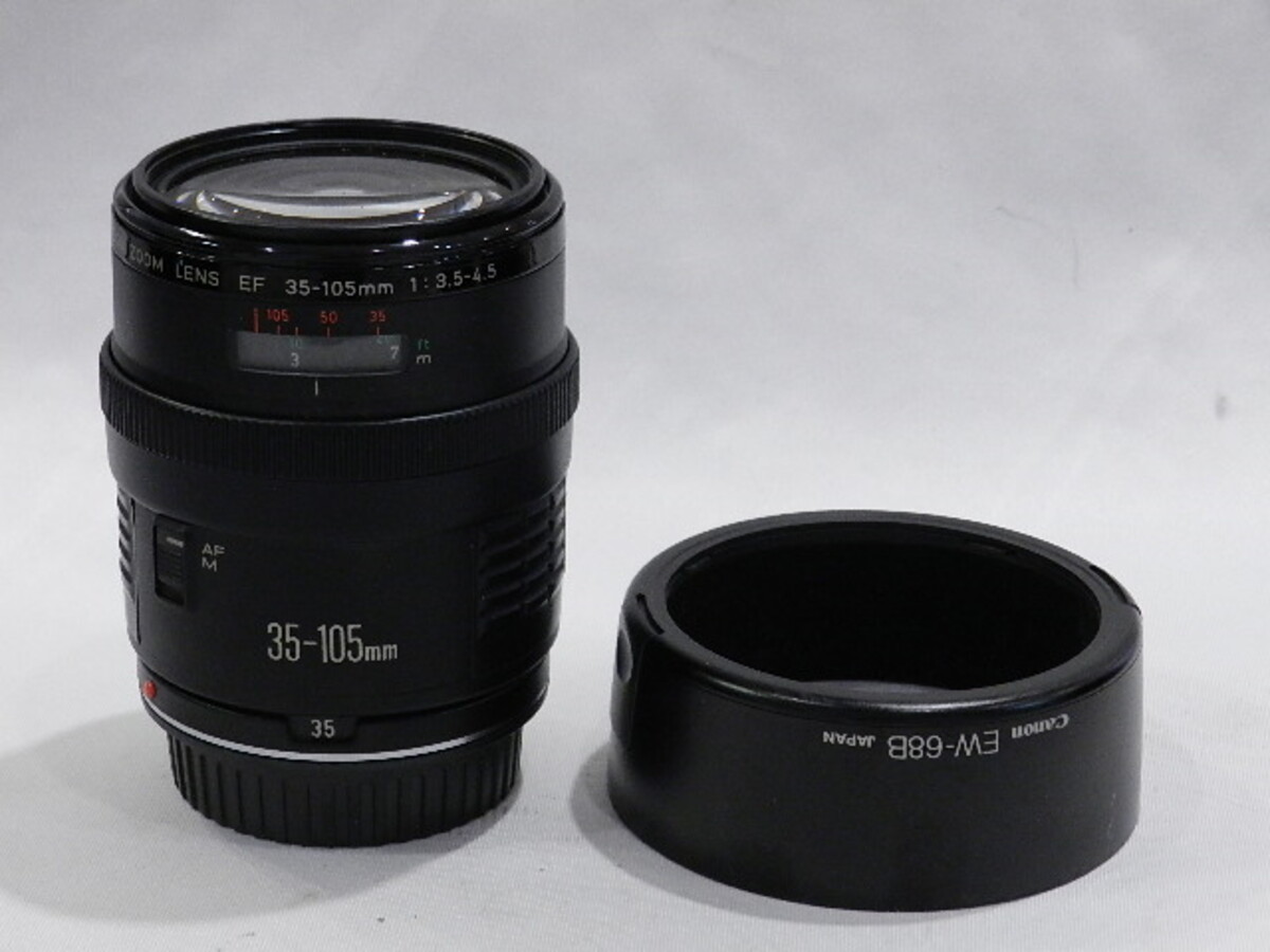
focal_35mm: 84
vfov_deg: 17.6
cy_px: 476
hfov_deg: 23.3
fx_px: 3082
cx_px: 635
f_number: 4.4
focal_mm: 14.9
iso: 800
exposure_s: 1/60
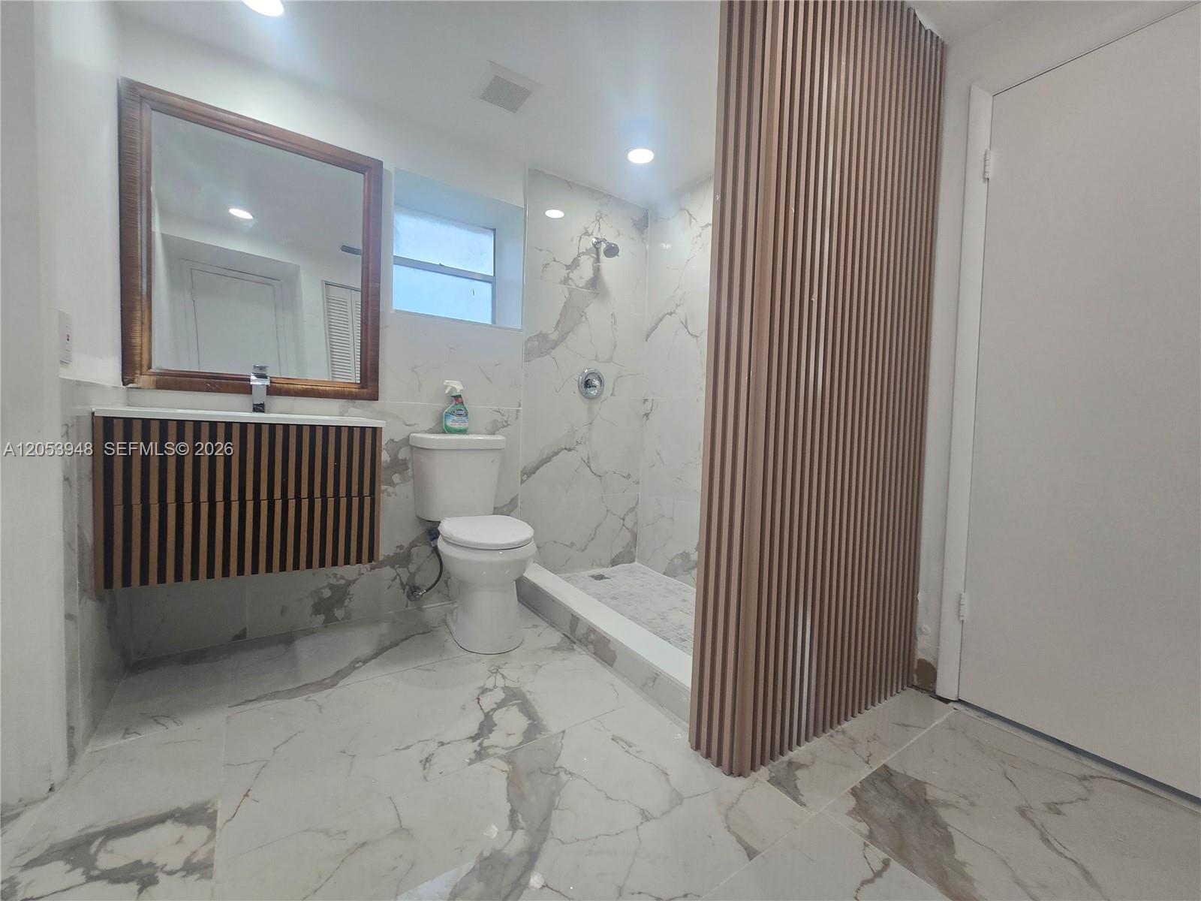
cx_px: 600
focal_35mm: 13
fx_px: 451
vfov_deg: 89.9
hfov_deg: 106.2
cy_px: 450
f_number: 2.2
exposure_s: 1/60
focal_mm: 2.2
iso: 80
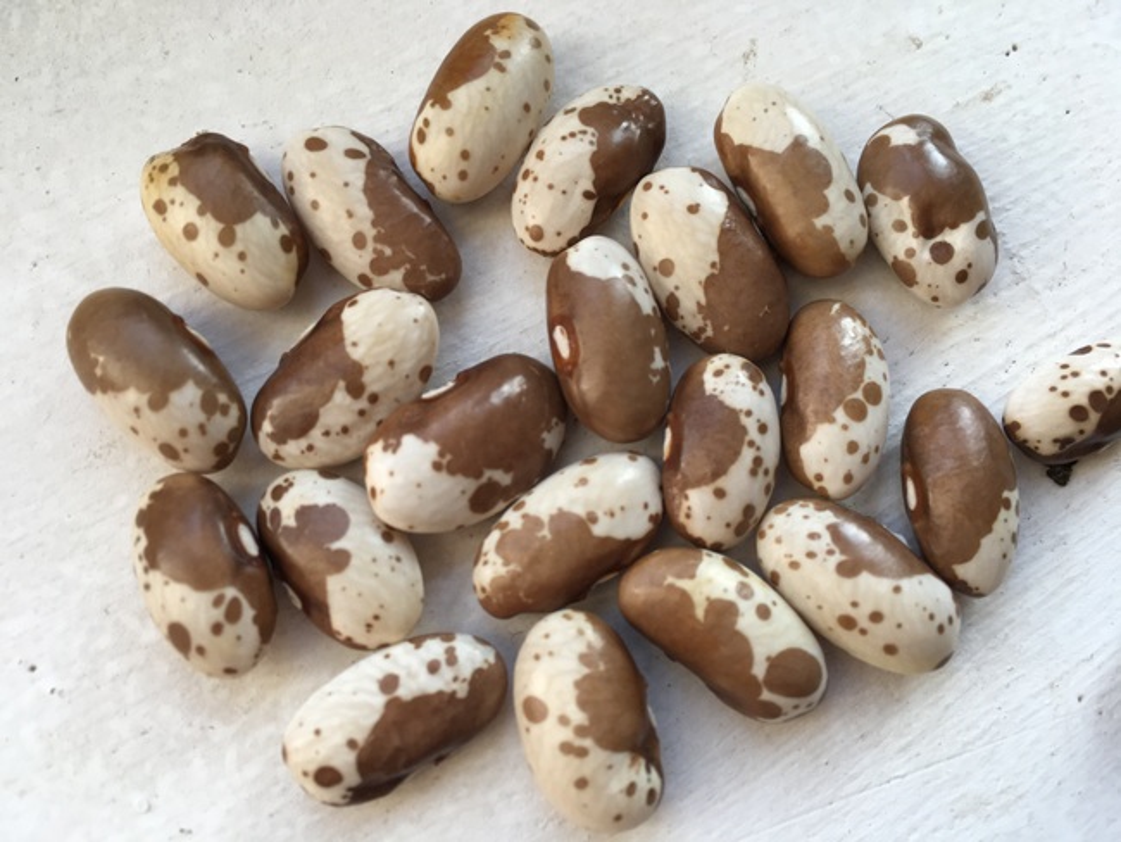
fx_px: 939
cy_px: 421
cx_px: 560
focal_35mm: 29
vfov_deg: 48.3
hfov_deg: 61.6
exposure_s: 1/100
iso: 40
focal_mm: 4.15
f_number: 2.2
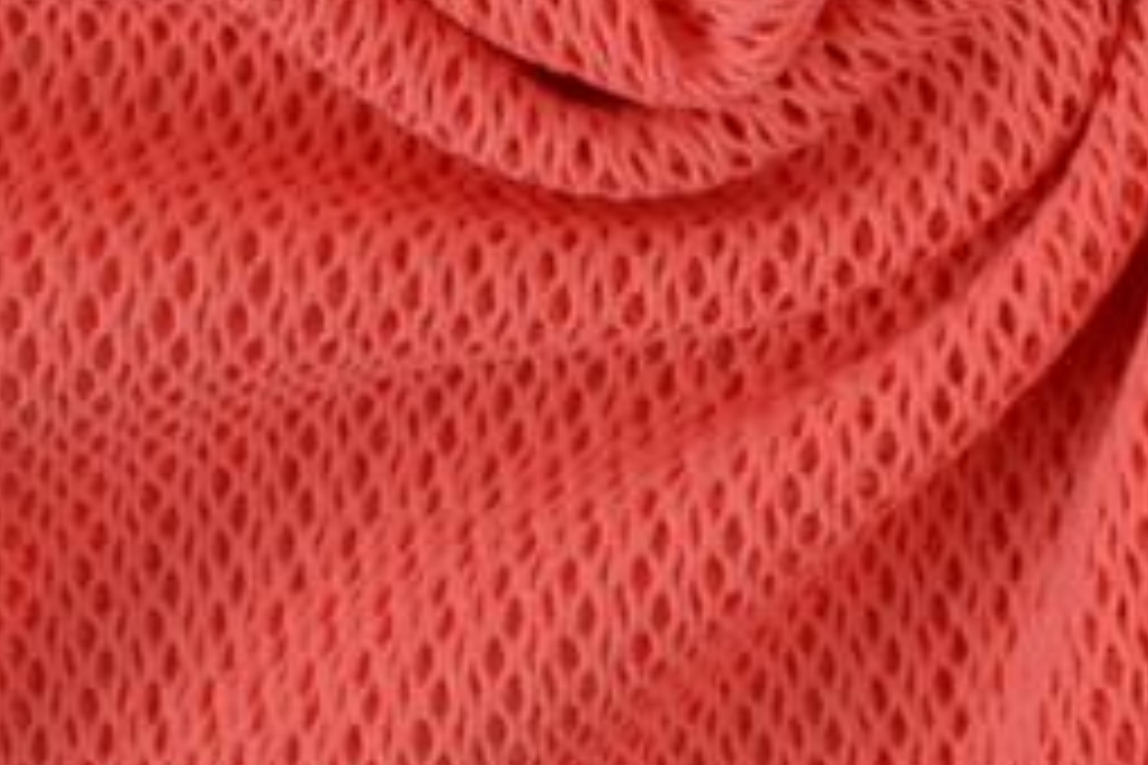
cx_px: 896
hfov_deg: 15.4
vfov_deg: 10.0
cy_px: -414
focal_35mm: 132
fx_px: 4209
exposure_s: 1/30
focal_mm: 28
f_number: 6.3
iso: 100
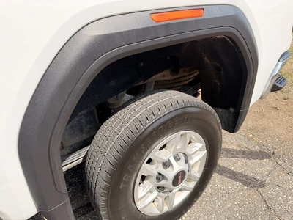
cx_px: 146
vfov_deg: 56.8
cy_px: 110
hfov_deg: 71.6
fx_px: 203
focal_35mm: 24
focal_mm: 6.76
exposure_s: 1/1689
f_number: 1.78
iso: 80
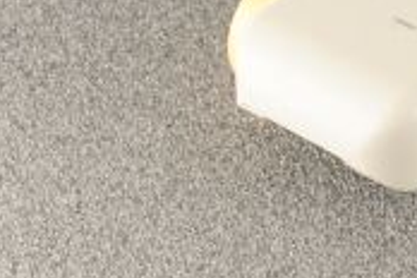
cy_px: 83
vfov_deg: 8.0
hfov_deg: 11.3
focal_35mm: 172
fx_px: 1992
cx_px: 705
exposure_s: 1/160
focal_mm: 50
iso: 1600
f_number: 11
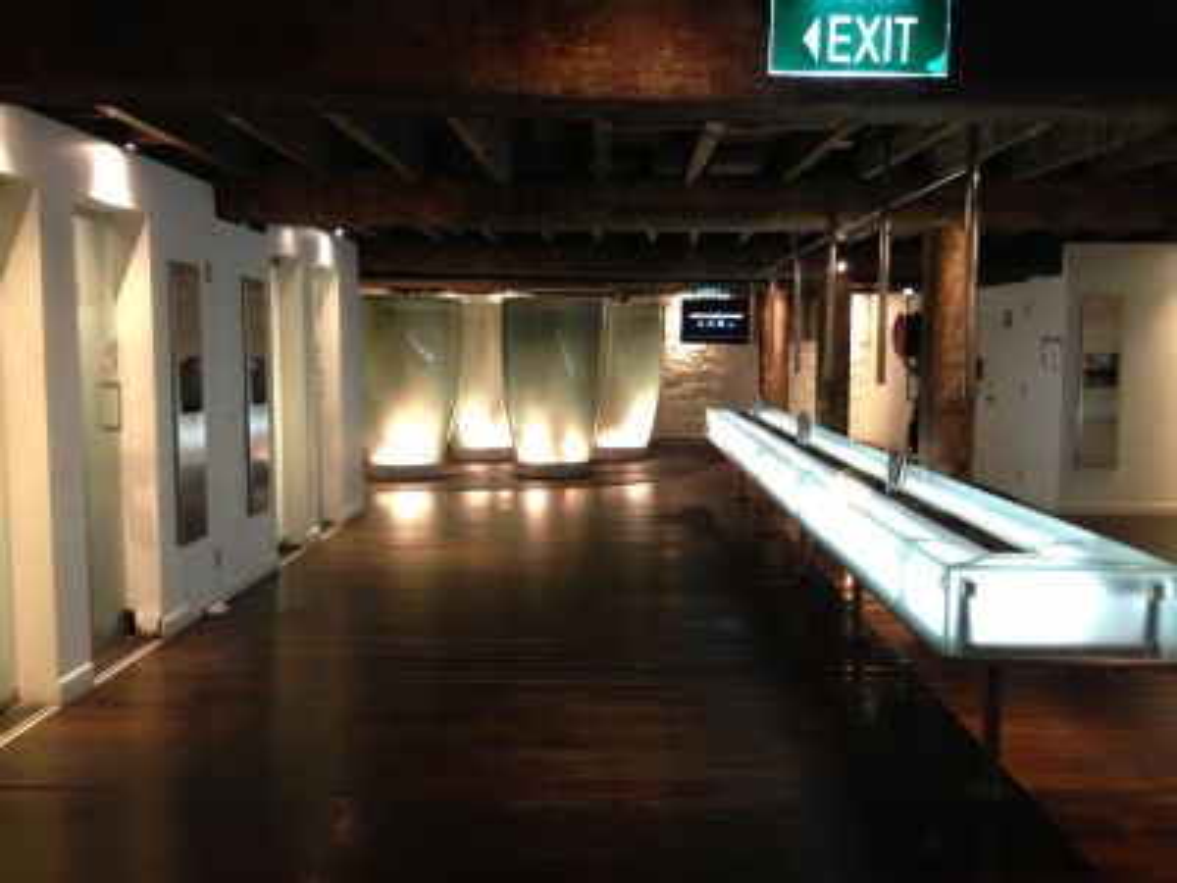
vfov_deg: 42.9
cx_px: 588
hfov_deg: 55.4
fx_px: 1122
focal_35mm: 33
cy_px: 442
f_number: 2.4
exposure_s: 1/15
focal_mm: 4.13
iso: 400
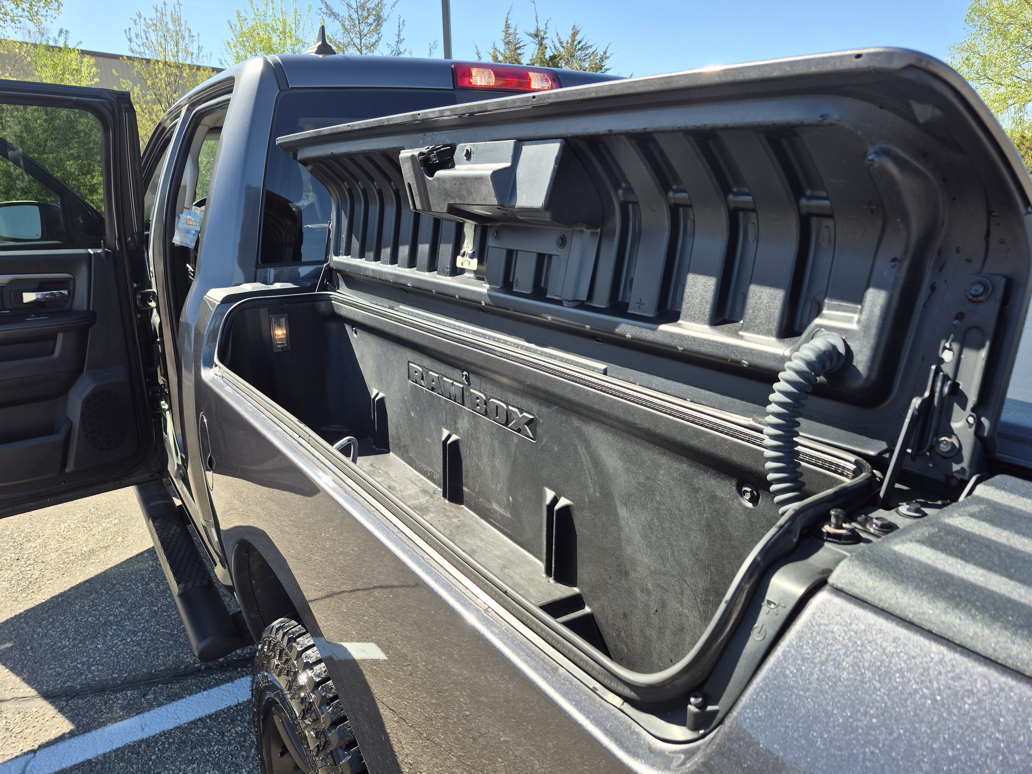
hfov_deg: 73.9
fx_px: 686
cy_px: 387
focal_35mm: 23
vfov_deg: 58.9
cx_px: 516
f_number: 1.8
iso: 25
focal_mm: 5.4
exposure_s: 1/652
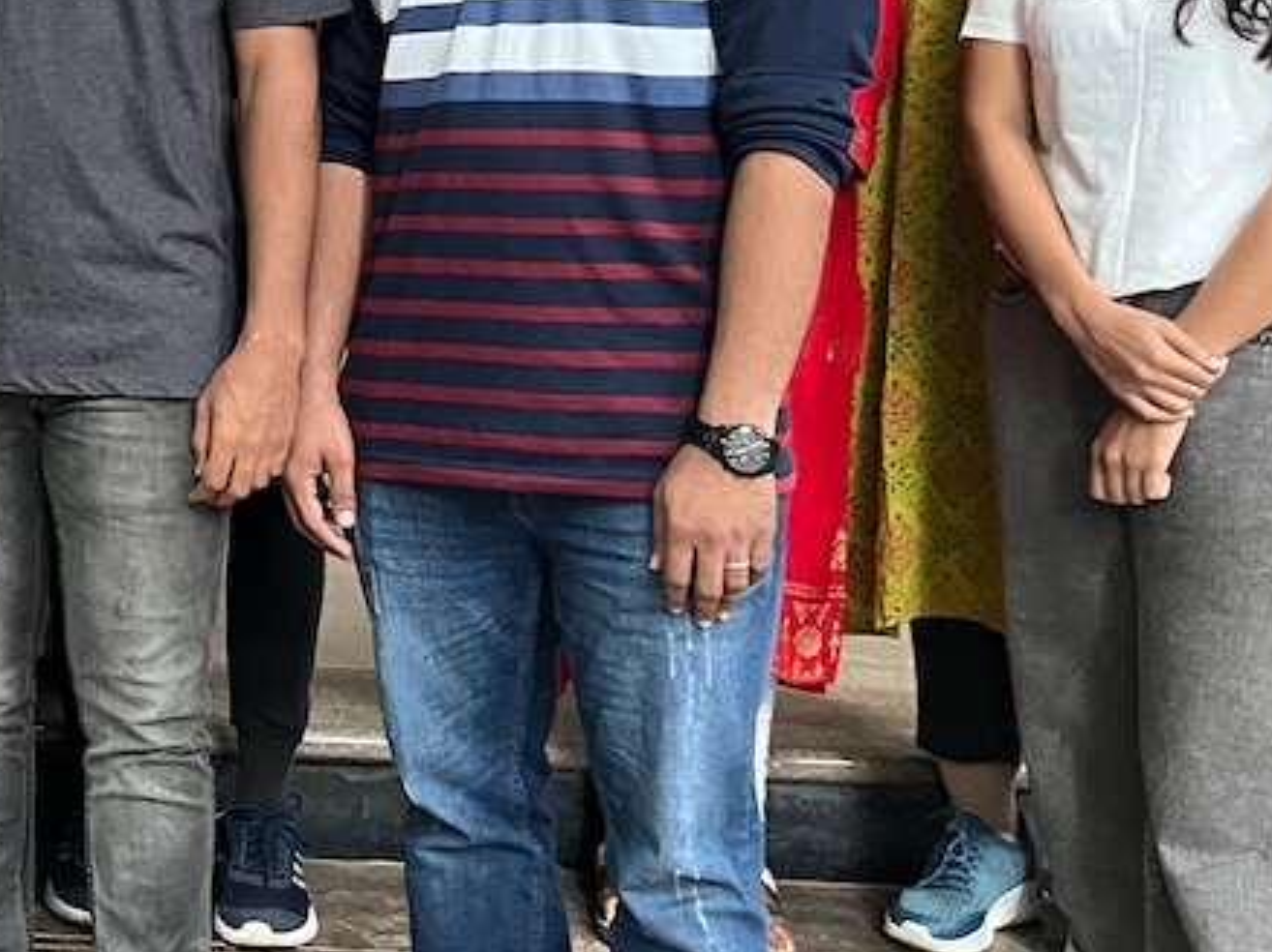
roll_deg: -1.9
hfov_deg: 22.5
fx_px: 2791
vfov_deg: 18.6
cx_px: -462
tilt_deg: -0.5
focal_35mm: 76
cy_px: -110
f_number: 1.6
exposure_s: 1/60
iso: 400
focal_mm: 5.1
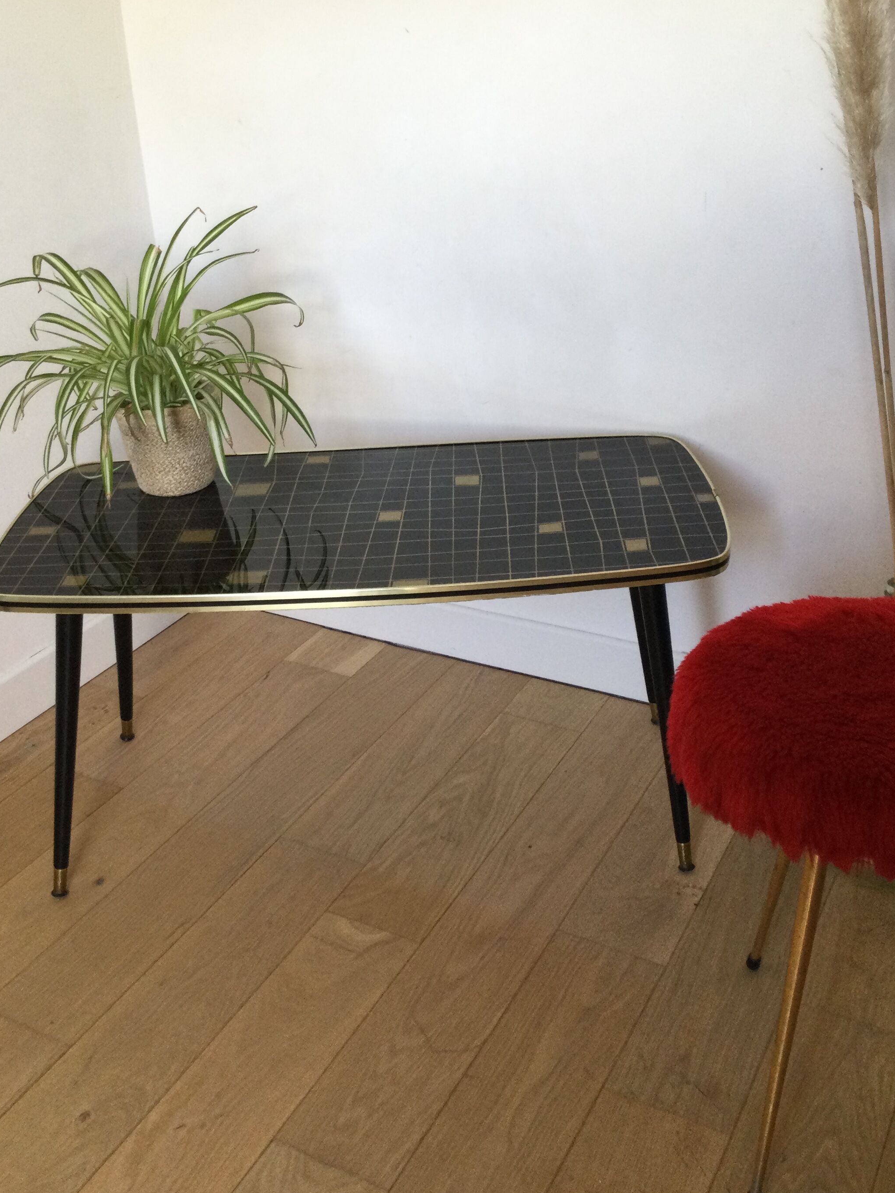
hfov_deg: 38.7
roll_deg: +3.8
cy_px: 543
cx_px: 441
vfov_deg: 50.1
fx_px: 1276
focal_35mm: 37
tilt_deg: -25.1
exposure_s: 1/33
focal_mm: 3.3
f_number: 2.4
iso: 64
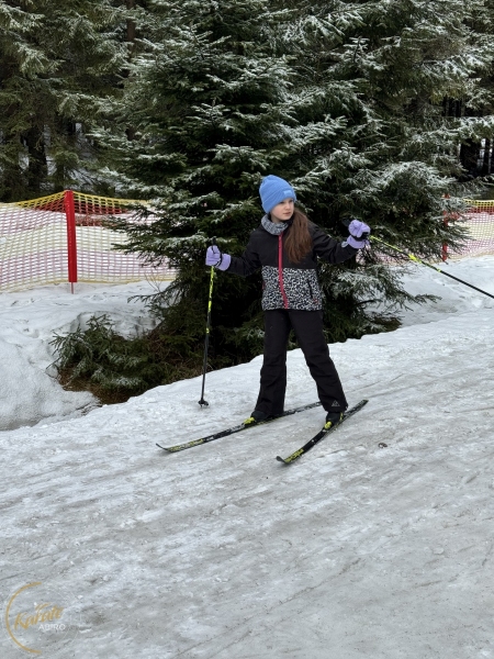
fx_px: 913
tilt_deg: -10.1
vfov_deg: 39.7
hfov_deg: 30.3
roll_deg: -1.4
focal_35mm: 48
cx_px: 247
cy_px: 330
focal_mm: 6.86
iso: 64
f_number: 1.78
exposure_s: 1/1560
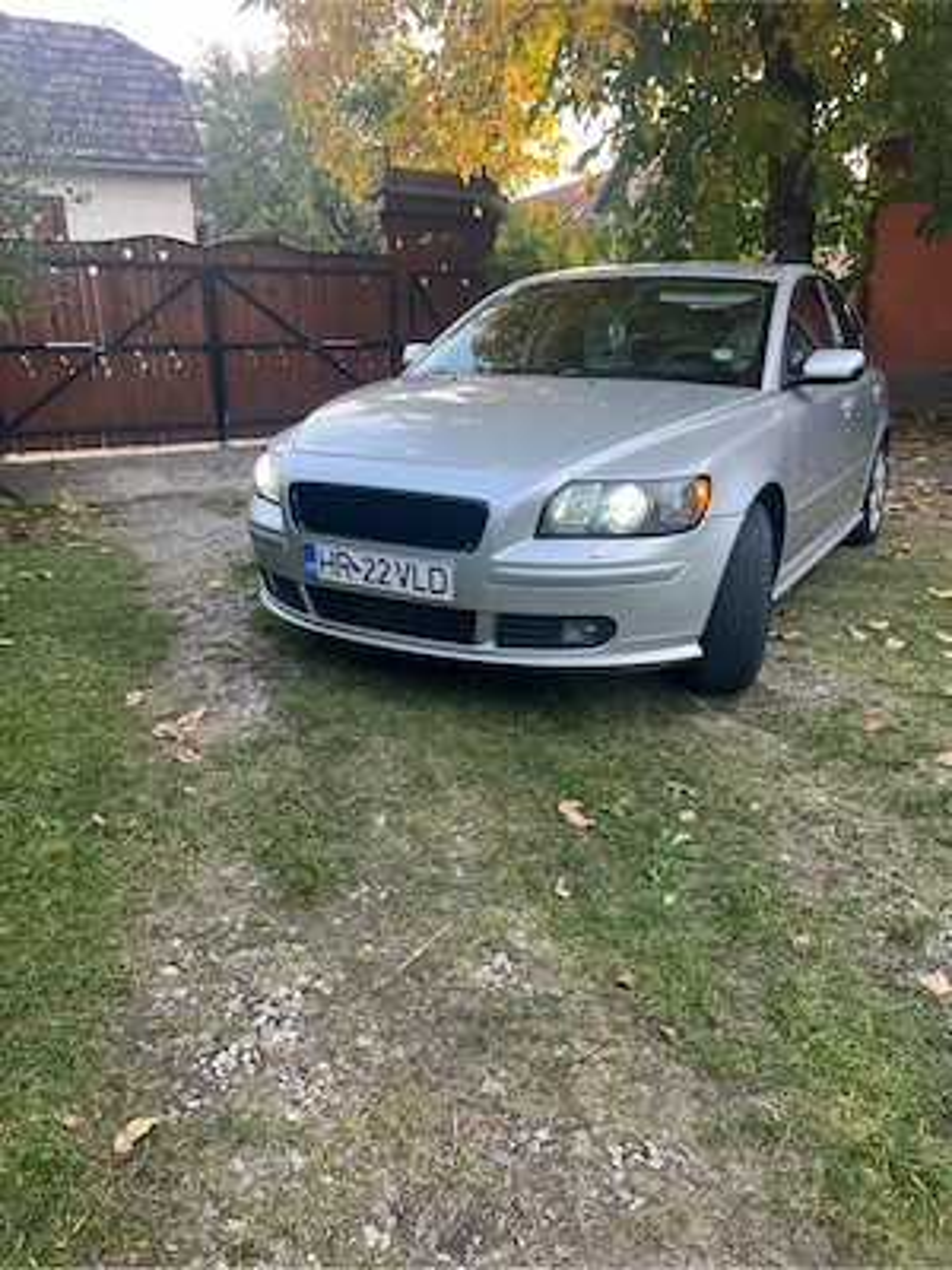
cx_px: 476
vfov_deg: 67.3
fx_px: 953
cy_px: 635
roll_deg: +1.9
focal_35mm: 26
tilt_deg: -15.4
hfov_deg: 53.1
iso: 80
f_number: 1.6
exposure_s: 1/121
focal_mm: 5.1
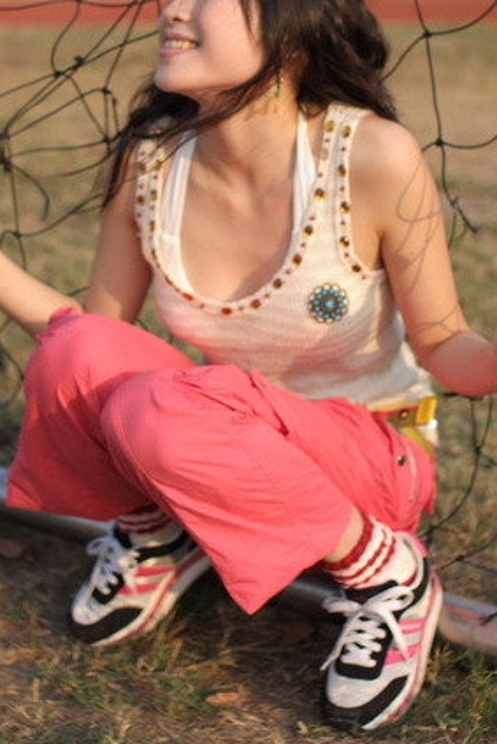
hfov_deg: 20.0
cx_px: 211
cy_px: 270
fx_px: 1407
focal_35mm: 68
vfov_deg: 29.5
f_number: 2.2
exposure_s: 1/1140
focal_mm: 30
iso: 100
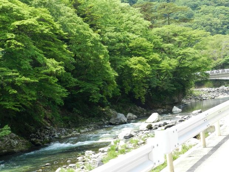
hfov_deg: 23.3
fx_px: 556
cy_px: 86
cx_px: 114
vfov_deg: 17.6
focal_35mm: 84
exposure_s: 1/200
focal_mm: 14.9
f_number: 4.4
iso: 160
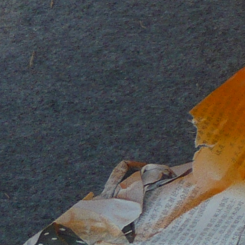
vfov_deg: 11.3
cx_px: 729
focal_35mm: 151
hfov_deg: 9.3
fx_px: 1209
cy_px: -66
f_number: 2.8
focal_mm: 4.6
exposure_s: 1/500
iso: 100
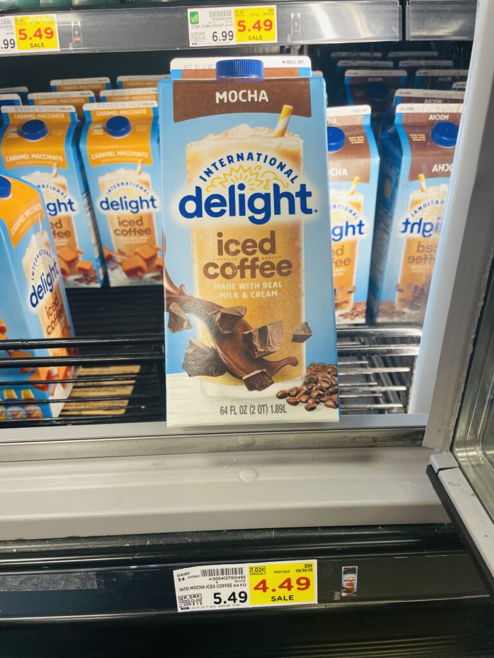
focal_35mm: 26
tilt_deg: -30.6
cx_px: 247
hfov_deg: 53.1
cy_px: 329
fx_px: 495
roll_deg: +1.9
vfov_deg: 67.3
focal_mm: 4.2
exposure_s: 1/67
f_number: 1.6
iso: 64
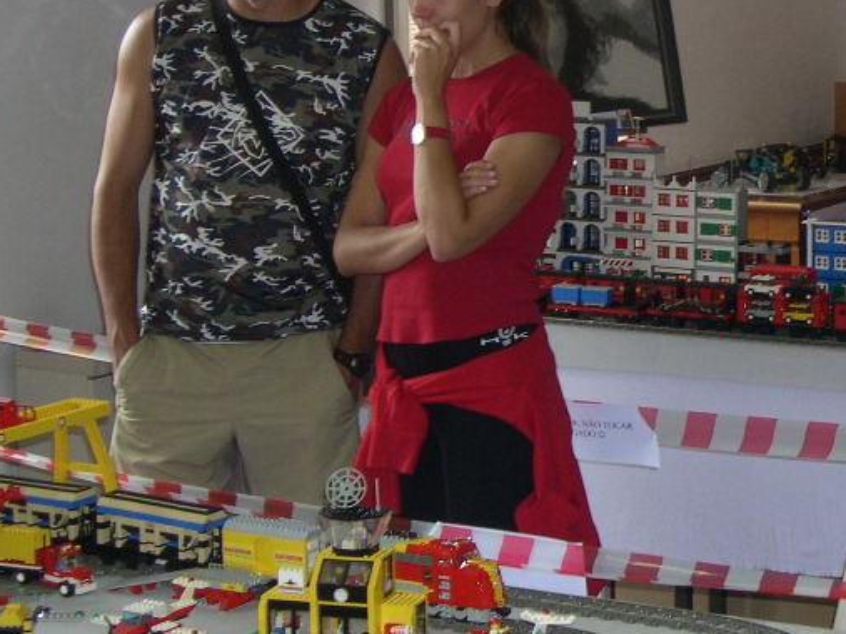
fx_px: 2566
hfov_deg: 18.2
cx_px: 849
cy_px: 182
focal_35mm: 105
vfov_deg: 14.1
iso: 191
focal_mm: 11.1
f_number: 3.2
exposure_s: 1/60
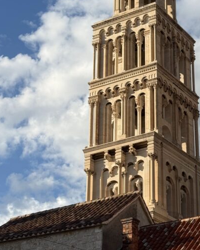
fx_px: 703
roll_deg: +1.2
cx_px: 180
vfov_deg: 20.2
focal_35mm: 95
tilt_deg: +25.7
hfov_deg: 16.0
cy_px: 116
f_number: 1.78
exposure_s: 1/5587
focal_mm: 6.76
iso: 64
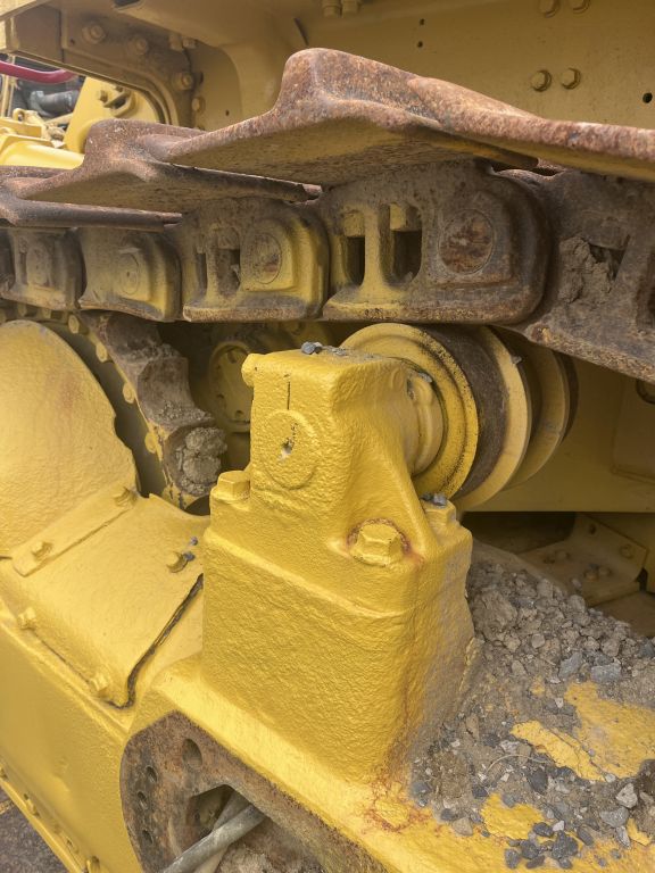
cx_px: 328
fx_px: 656
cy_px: 436
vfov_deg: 67.3
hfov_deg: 53.1
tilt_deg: -19.1
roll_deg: -2.9
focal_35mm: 26
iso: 50
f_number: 1.6
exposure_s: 1/1106
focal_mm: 5.1
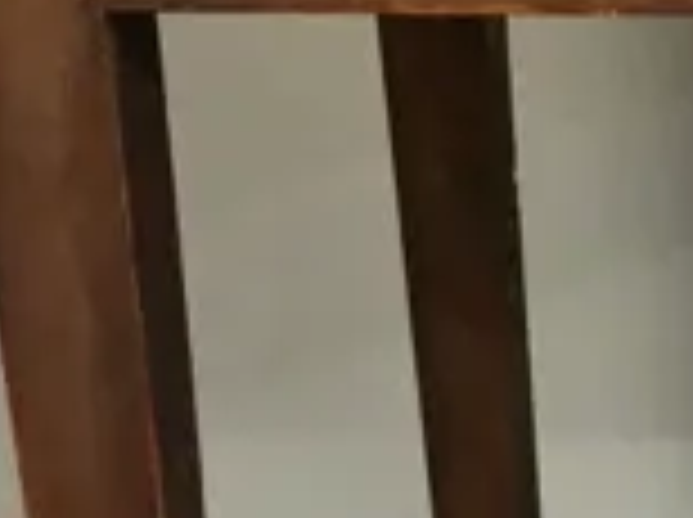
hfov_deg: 9.5
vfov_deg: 7.6
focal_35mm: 193
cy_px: 563
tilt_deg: -18.8
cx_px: 1462
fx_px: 3858
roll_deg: -1.2
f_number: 2.2
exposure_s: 1/17
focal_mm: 4.15
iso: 64
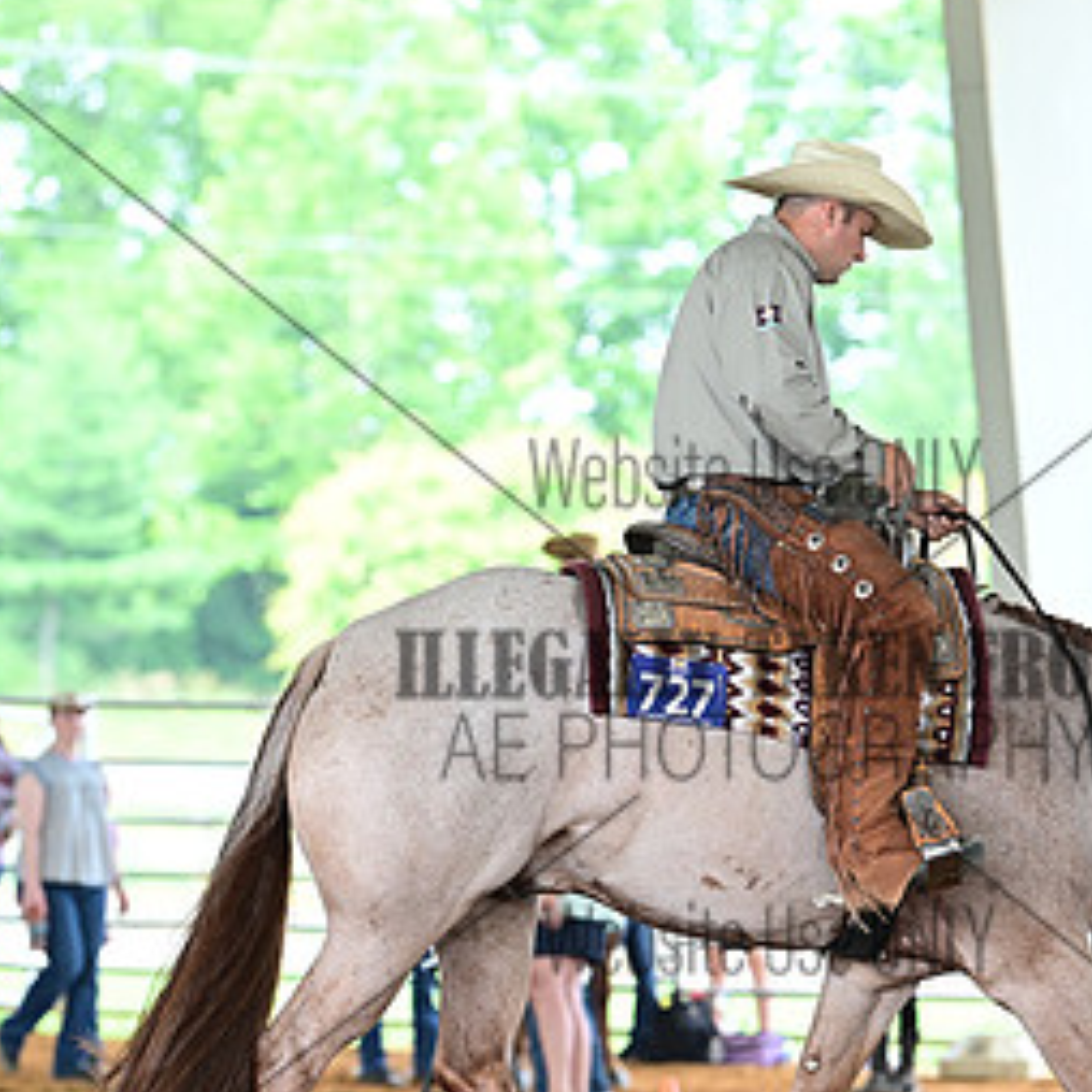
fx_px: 11100
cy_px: 699
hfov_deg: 5.6
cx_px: 770
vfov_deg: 5.6
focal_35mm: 311
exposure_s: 1/404
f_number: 4
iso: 500
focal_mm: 160
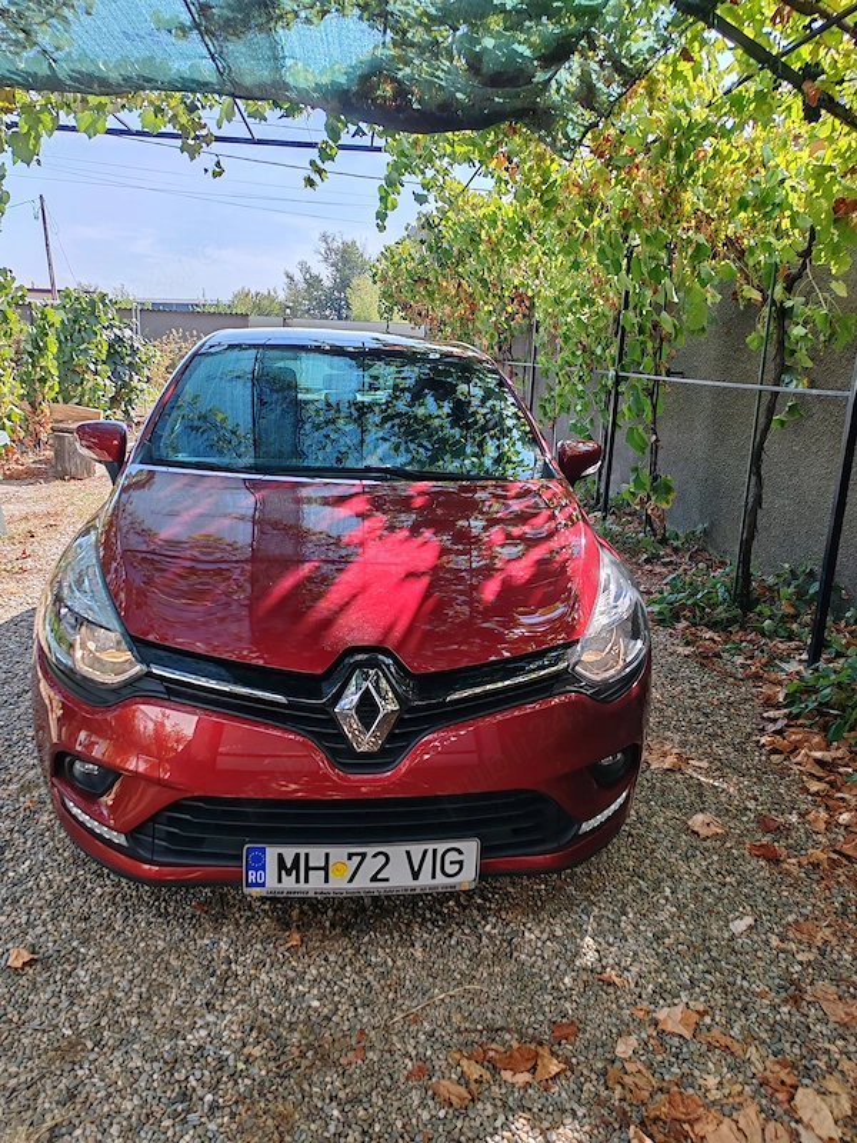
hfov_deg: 51.4
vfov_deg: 65.3
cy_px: 572
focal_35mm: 27
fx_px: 891
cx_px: 428
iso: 50
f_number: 1.9
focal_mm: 6.12
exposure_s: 1/220
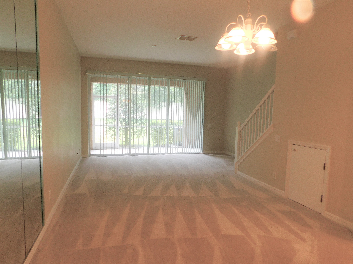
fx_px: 235
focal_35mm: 23
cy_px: 132
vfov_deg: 58.9
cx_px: 176
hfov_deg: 73.9
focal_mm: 4
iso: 250
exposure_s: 1/30
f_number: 3
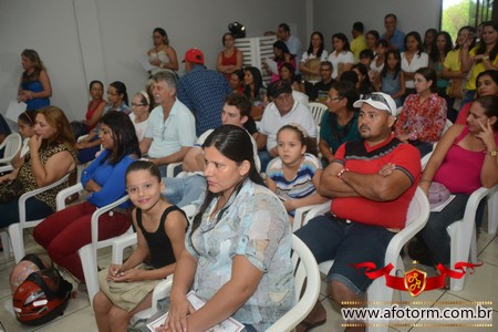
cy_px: 166
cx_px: 249
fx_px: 415
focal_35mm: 30
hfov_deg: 61.9
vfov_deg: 43.6
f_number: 3.5
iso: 1600
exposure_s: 1/125
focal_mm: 20
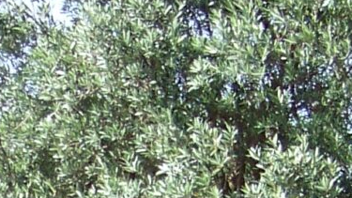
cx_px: -12
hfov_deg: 8.0
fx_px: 2502
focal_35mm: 268
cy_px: 463
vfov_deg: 4.4
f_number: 2.8
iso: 66
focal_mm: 5.85
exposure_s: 1/400
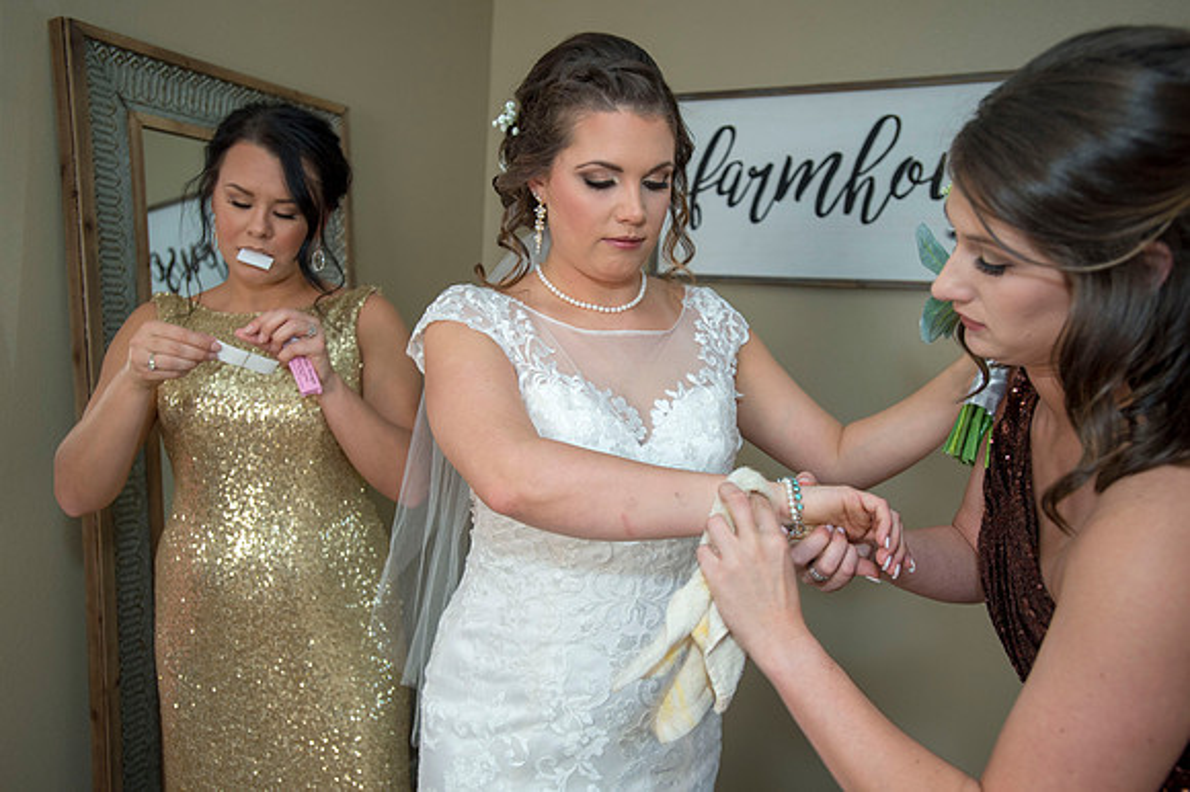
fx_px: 925
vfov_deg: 46.4
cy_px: 396
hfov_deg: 65.5
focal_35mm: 28
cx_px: 595
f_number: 3.5
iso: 1250
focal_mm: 28
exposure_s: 1/100
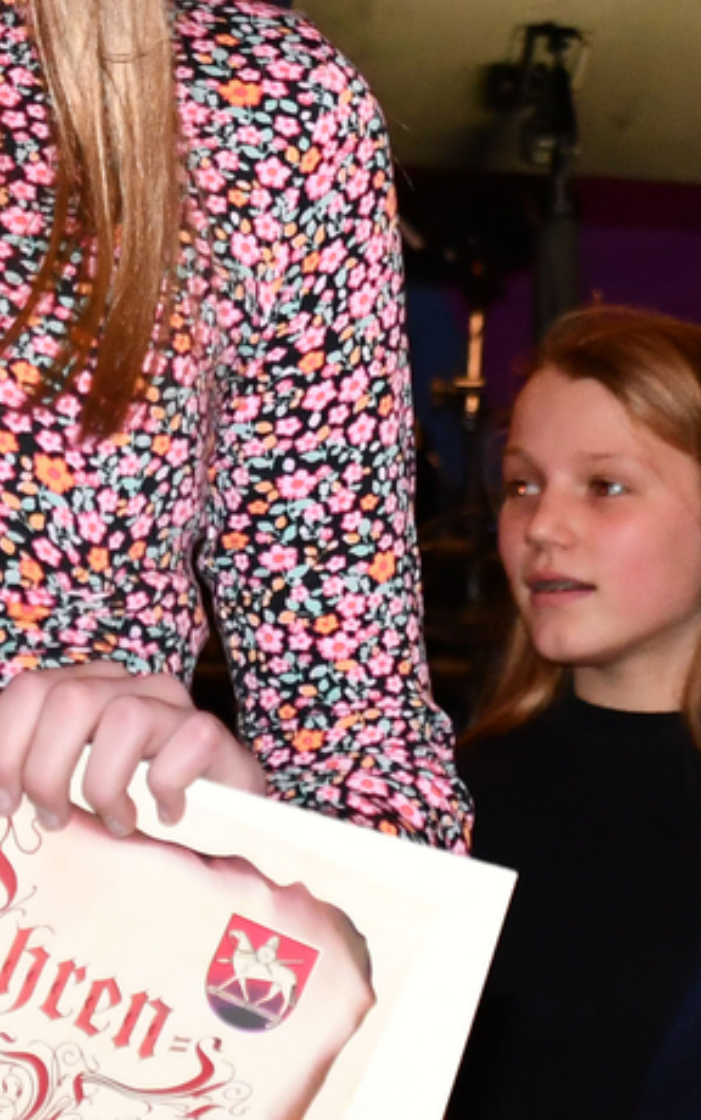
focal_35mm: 221
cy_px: 239
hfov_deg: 5.9
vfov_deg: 9.5
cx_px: 691
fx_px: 6747
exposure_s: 1/60
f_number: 5.6
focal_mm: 35
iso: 1600
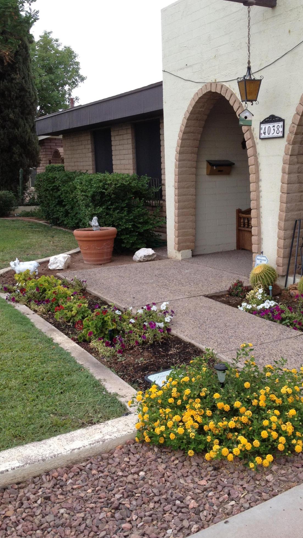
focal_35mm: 39
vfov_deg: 51.6
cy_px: 271
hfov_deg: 30.3
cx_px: 184
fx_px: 557
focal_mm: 4.28
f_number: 2.4
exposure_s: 1/268
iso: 64
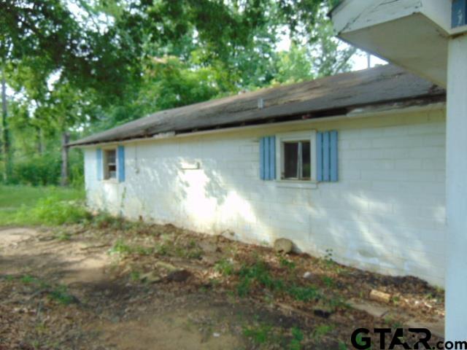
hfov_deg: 69.4
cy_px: 175
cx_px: 234
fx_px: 337
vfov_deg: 54.9
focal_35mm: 25
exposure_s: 1/160
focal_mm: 4.5
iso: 80
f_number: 3
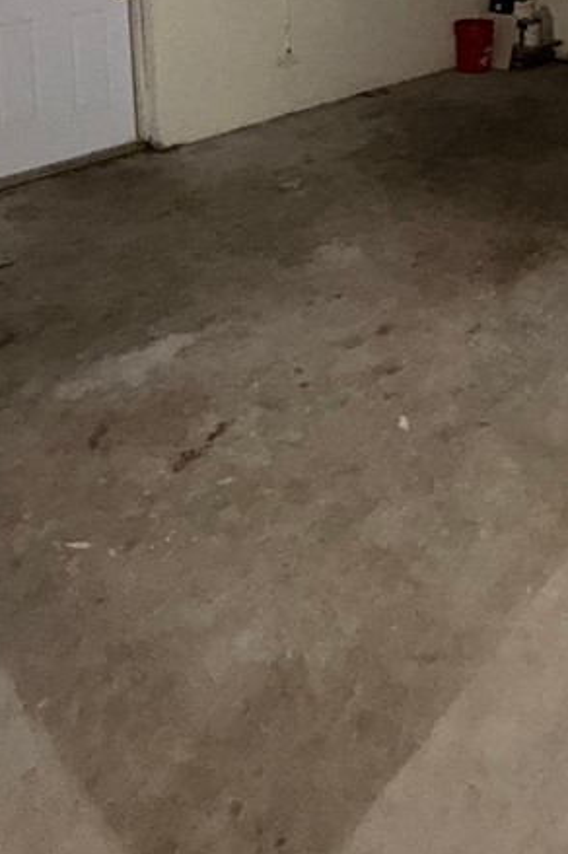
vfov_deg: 45.0
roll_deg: +0.3
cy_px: -43
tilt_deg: -6.4
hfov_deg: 36.4
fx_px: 806
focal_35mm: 34
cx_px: 512
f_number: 2.2
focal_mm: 2.22
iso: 500
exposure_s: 1/16
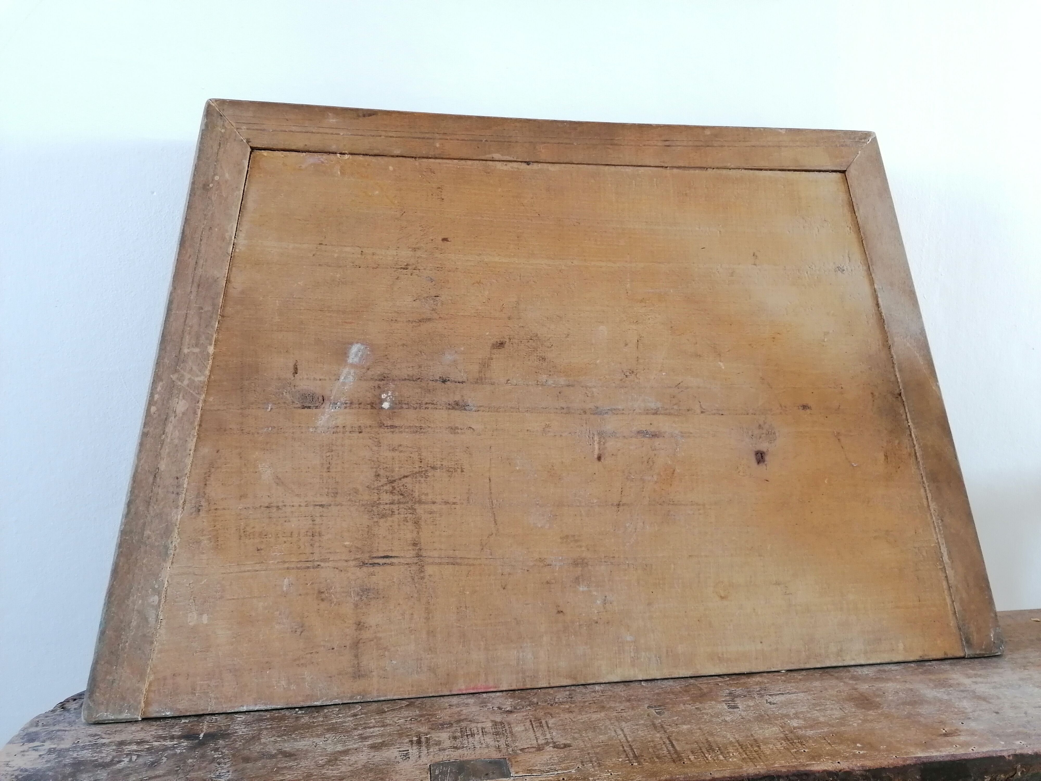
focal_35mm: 27
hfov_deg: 65.3
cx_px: 520
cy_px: 390
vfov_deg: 51.4
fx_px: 812
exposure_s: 1/33.3
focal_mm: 4.75
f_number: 1.8
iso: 200
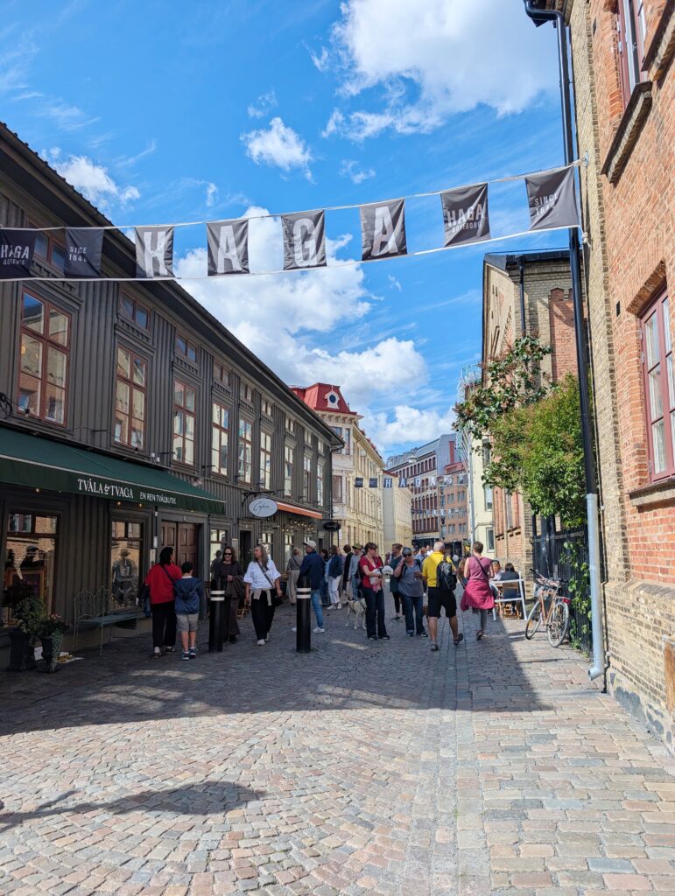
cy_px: 448
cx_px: 338
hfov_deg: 56.9
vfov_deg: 71.5
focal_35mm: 24
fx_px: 622
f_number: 1.68
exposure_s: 1/1484
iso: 20
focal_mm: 6.9
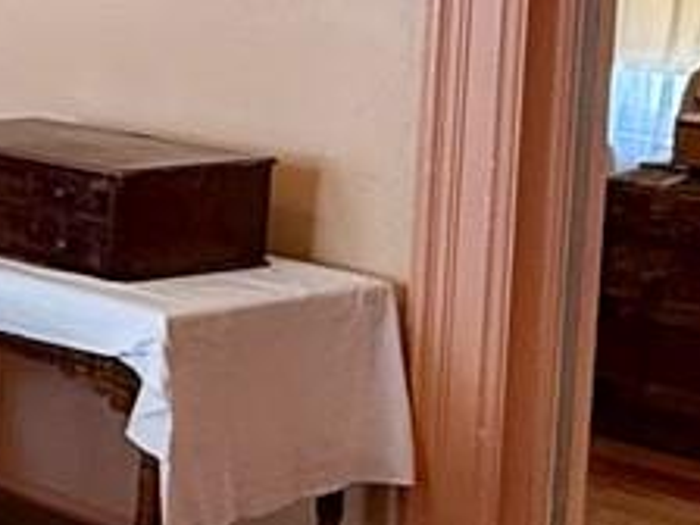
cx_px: -650
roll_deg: -0.4
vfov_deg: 14.6
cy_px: 22
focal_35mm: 100
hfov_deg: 15.9
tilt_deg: -5.7
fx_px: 2022
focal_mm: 2.22
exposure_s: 1/60
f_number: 2.2
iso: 250
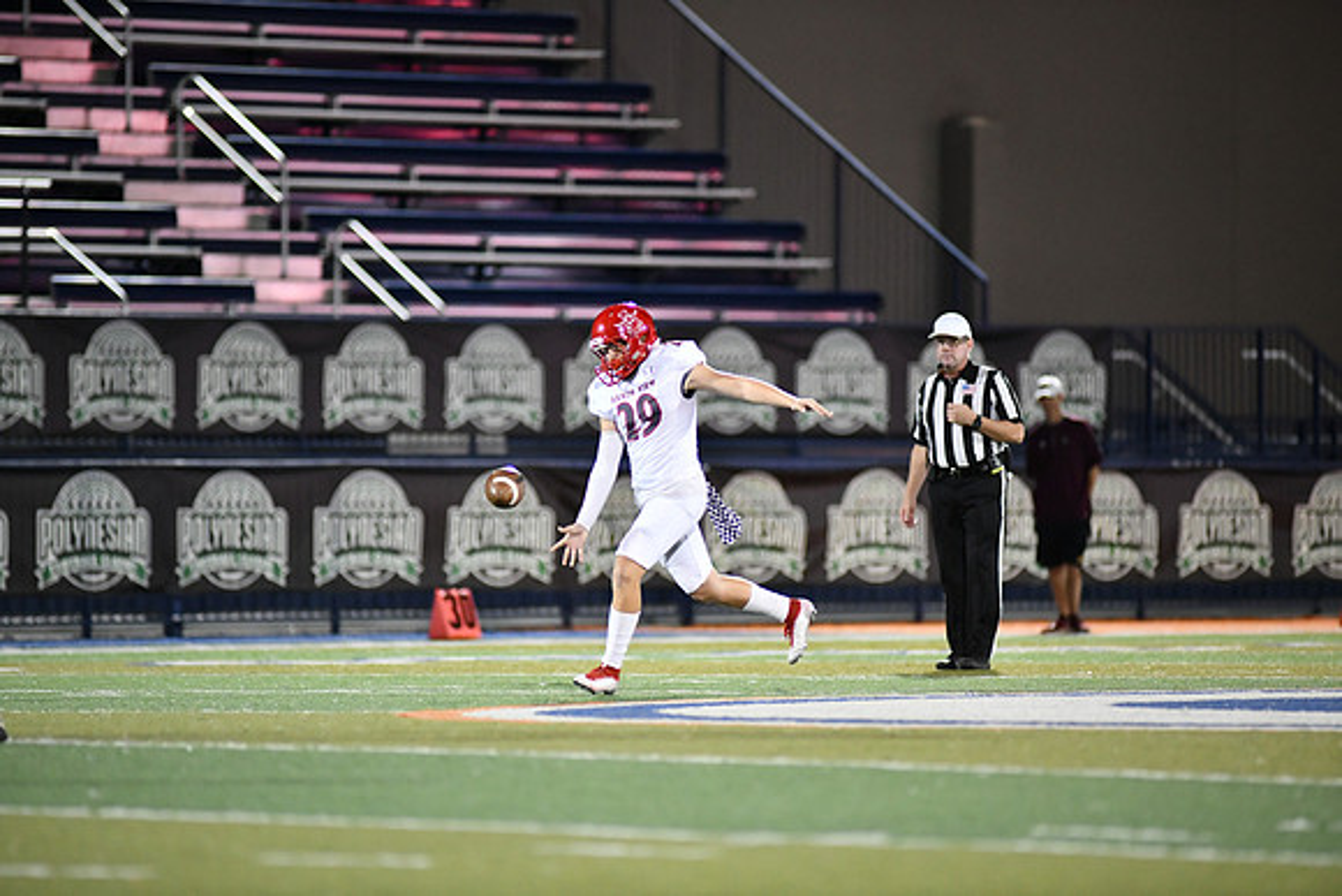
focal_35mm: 300
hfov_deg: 6.9
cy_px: 448
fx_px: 11185
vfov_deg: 4.6
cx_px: 671
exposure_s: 1/1000
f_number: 2.8
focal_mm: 300
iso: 4500
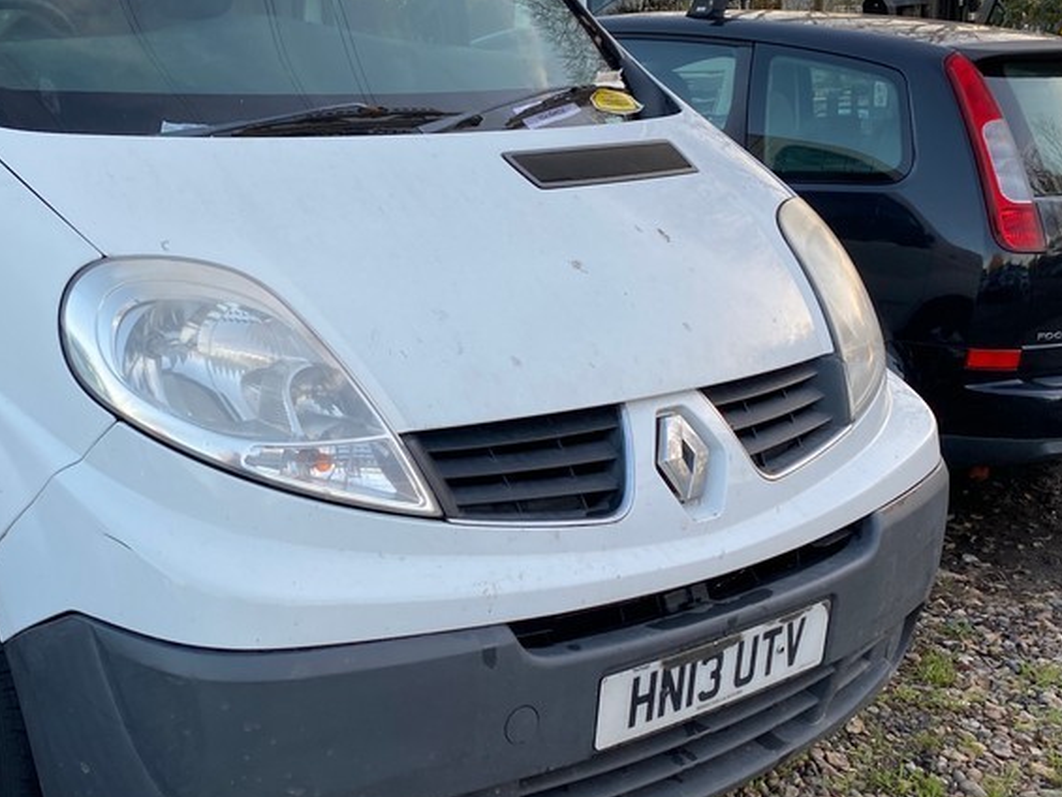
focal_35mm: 46
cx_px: 269
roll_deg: -2.0
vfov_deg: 31.5
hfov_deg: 40.1
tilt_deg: -11.5
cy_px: 383
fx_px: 1412
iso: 32
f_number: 1.8
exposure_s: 1/122
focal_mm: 4.25
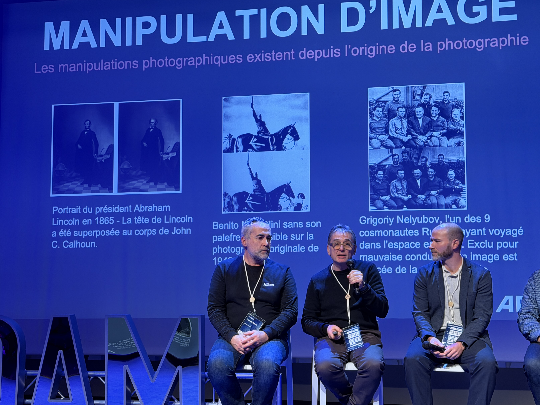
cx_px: 281
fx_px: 936
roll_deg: +0.5
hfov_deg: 32.2
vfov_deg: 24.4
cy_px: 233
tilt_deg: +2.8
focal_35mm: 60
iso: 160
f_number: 1.78
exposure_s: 1/50
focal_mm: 6.76
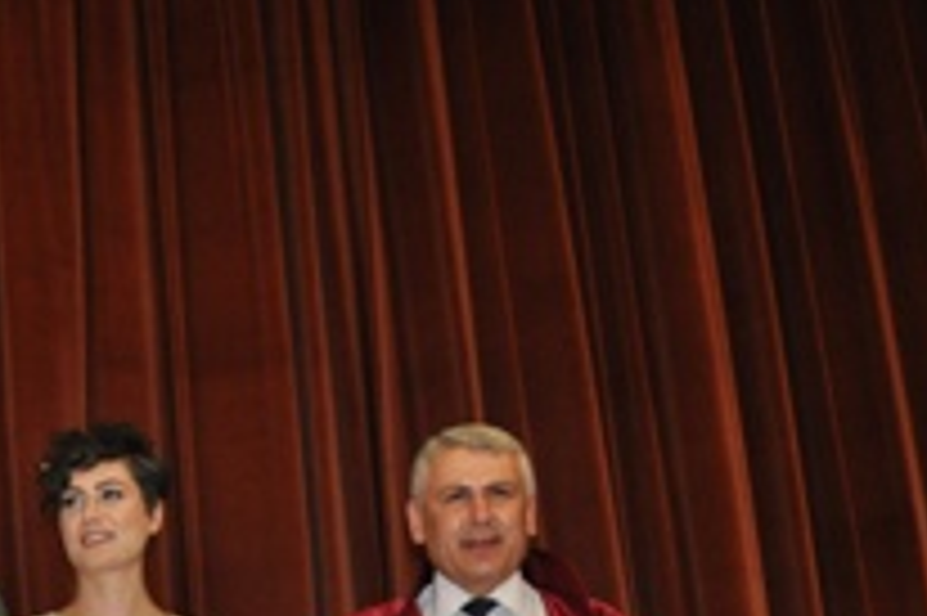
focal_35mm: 75
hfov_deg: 25.3
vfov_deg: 17.8
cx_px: -58
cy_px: 589
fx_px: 1932
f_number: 3.8
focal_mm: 23
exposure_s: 1/60
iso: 800
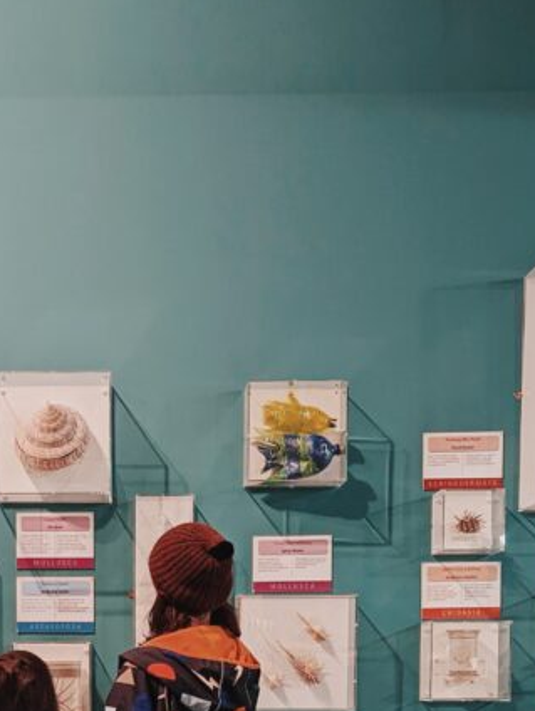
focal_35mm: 58
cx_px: 100
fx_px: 1193
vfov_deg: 30.5
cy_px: 733
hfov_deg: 24.8
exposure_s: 1/100
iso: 1202
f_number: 1.85
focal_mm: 6.81
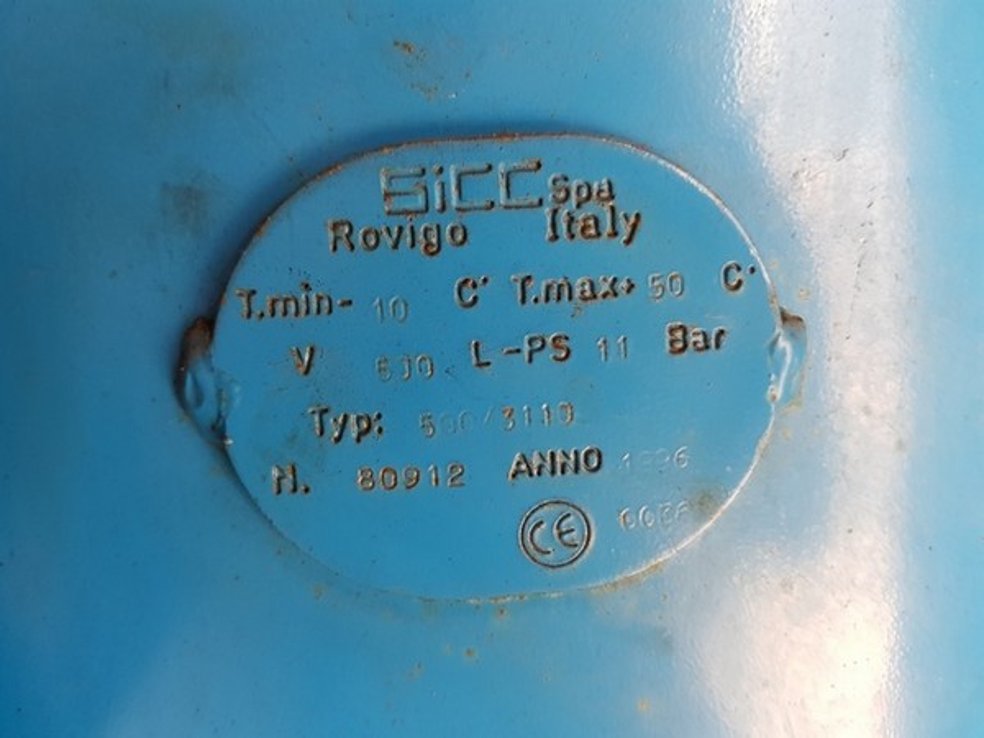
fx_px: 739
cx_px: 492
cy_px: 369
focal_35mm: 26
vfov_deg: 53.1
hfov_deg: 67.3
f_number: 1.7
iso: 200
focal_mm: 4.2
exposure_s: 1/24
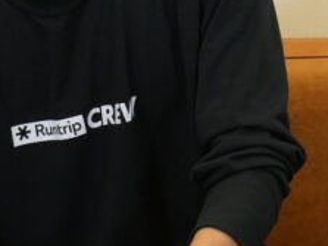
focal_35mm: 155
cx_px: 468
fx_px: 1468
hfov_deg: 12.2
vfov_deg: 9.4
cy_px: -55
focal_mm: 30
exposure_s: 1/100
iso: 2000
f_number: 6.3
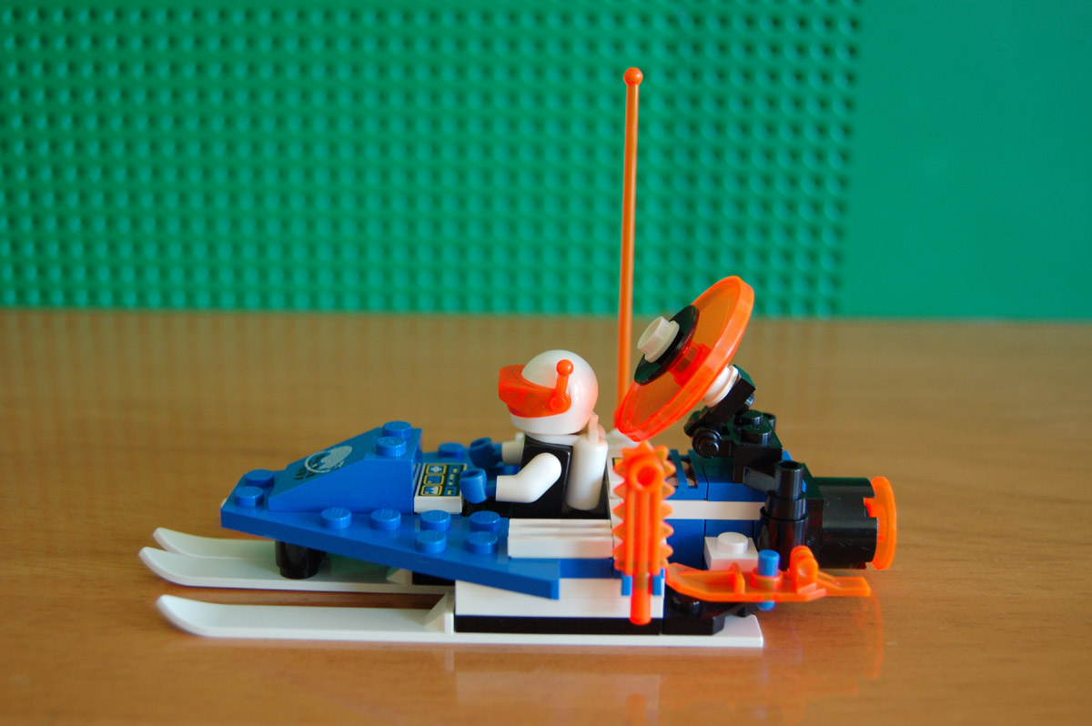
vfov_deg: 34.2
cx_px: 546
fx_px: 1182
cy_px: 363
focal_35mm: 39
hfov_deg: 49.6
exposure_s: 1/40
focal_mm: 26
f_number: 4.2
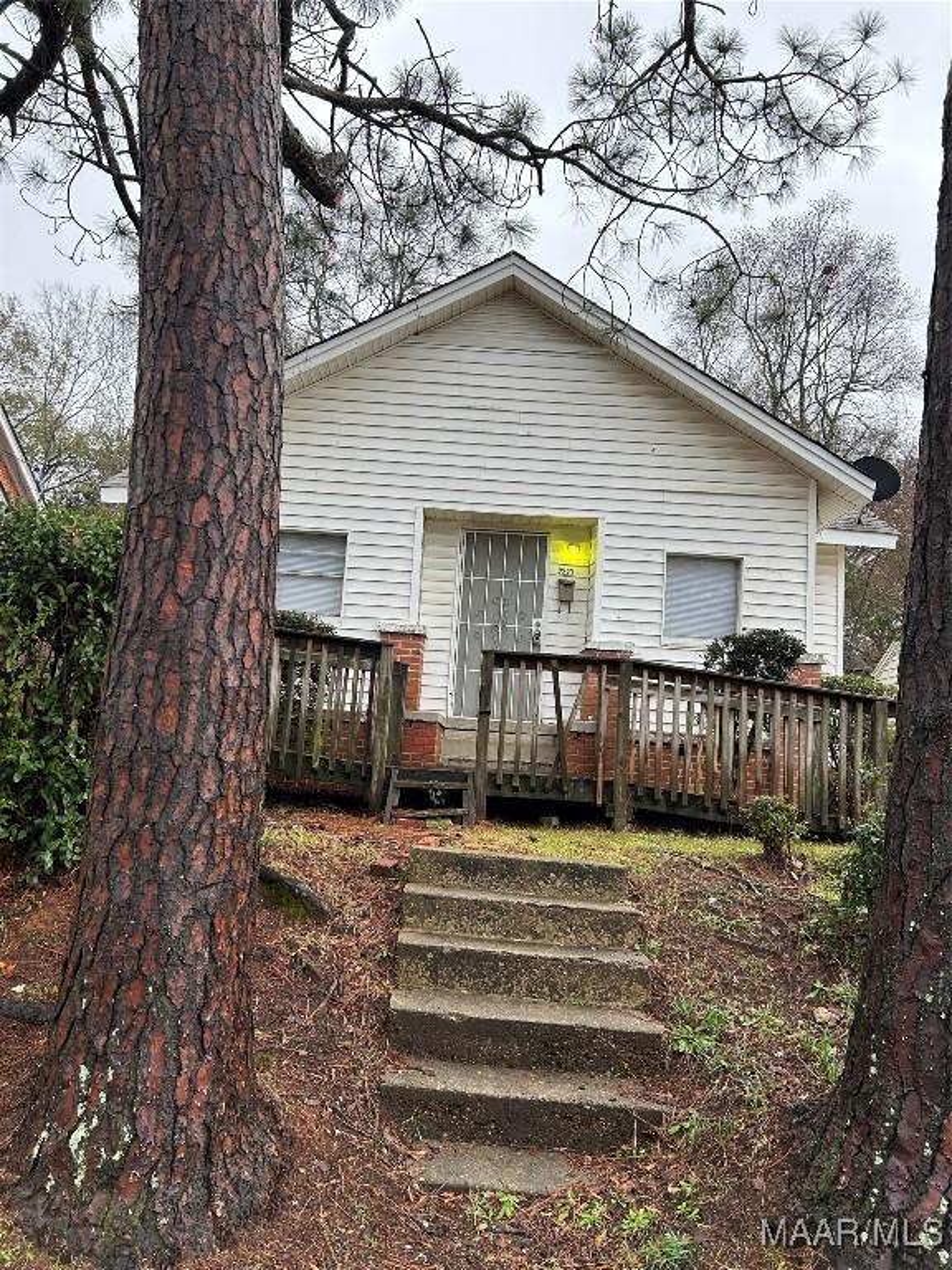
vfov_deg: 67.3
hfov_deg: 53.1
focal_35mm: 26
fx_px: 953
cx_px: 476
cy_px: 635
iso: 50
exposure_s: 1/728
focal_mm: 5.7
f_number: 1.5
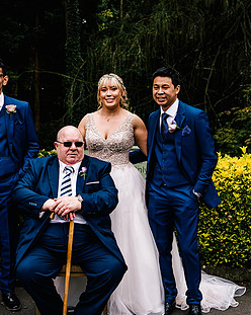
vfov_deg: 30.0
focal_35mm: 63
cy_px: 173
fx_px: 586
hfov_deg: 24.0
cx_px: 76
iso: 200
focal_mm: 35
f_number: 4
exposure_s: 1/500
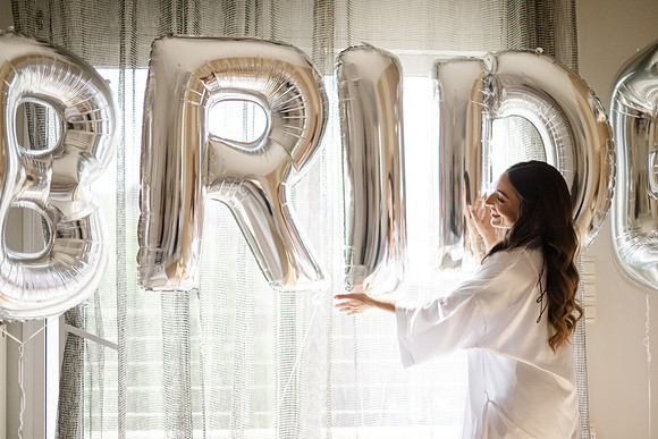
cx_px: 321
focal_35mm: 52
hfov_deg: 38.1
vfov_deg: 26.0
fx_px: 952
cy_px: 220
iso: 800
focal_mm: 50
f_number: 1.4
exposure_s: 1/2000
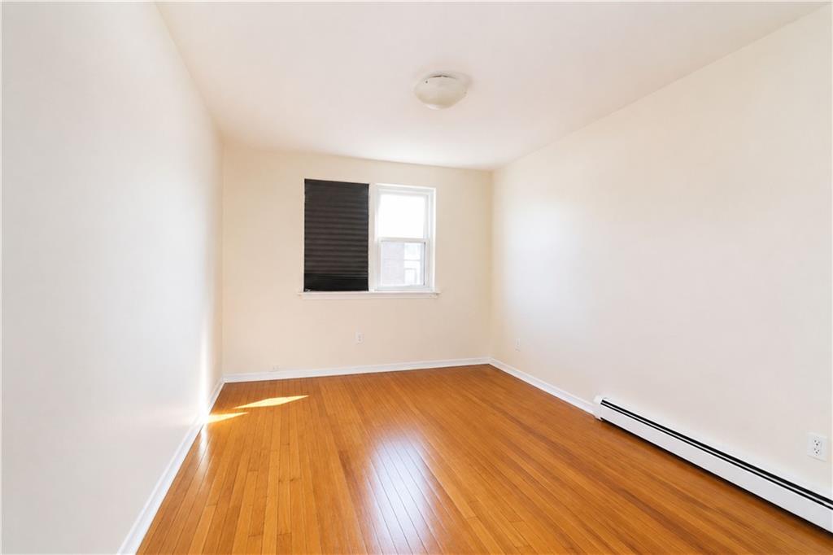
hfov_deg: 100.4
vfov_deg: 77.3
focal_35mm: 15
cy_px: 278
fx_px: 347
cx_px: 416
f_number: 10
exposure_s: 1/80
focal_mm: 10
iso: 1600
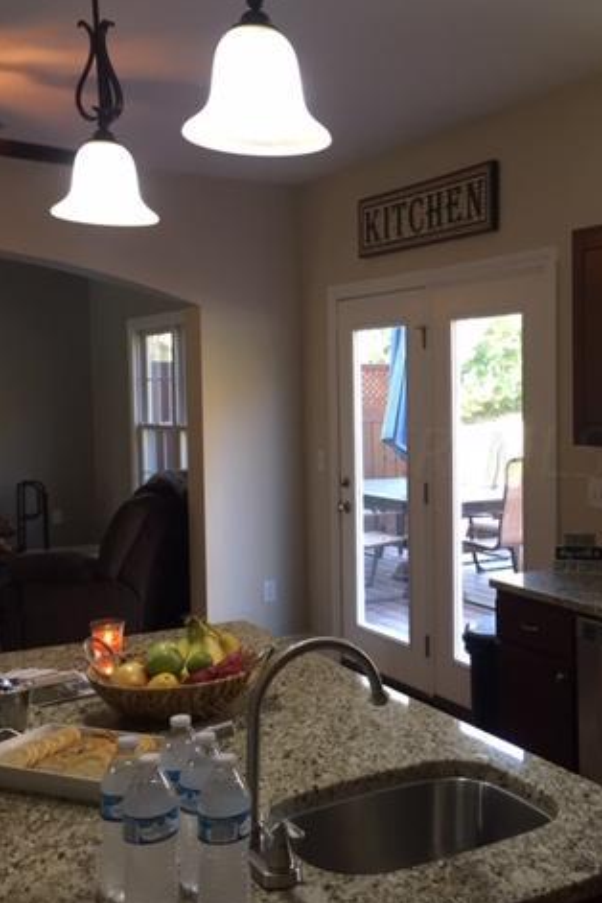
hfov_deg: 31.7
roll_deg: -1.0
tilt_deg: -4.3
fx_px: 1028
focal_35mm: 41
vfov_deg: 47.4
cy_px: 452
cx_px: 487
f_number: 2.2
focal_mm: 4.15
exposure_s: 1/30
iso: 64
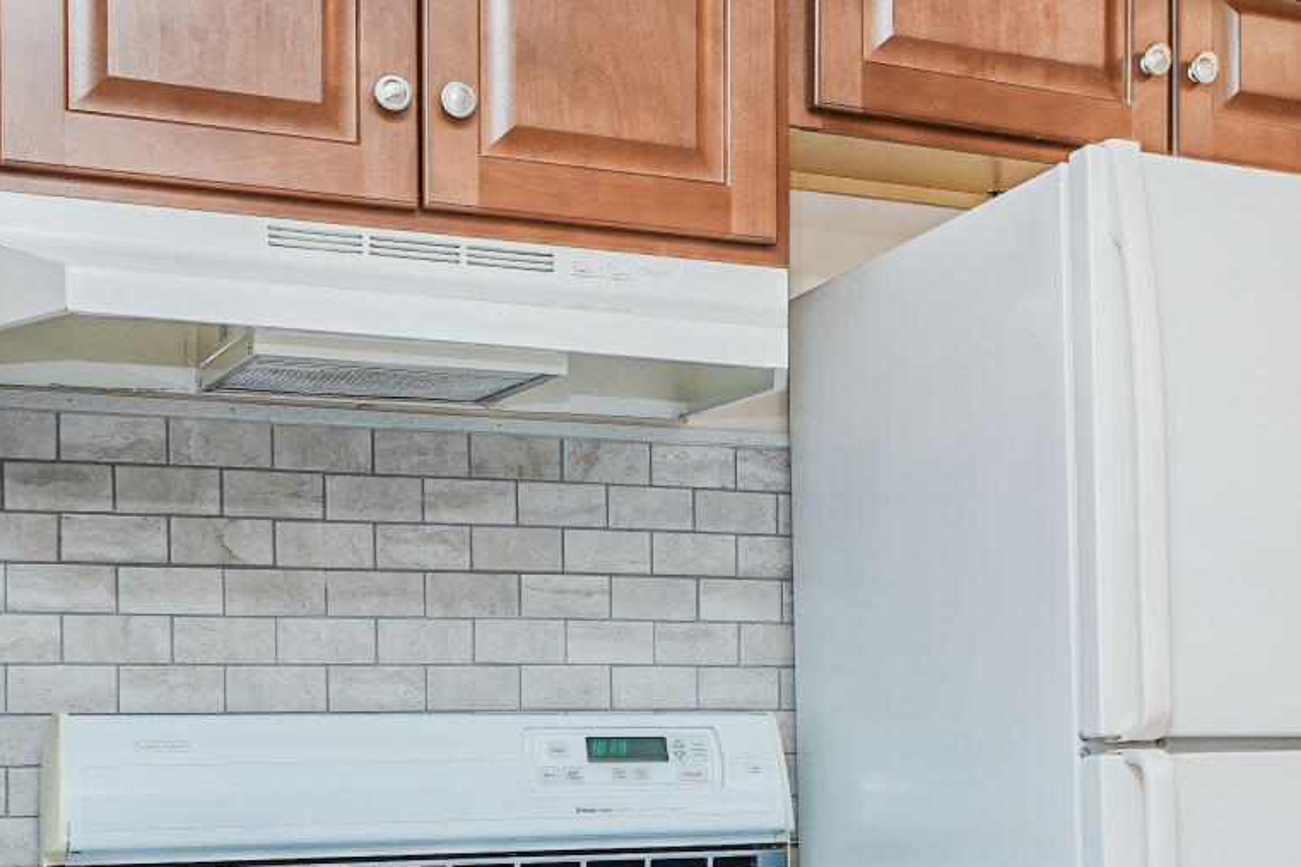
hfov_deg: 28.4
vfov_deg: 20.1
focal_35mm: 67
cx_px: 1275
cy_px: 698
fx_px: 2421
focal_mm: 17
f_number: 4
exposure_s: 1/15
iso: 64
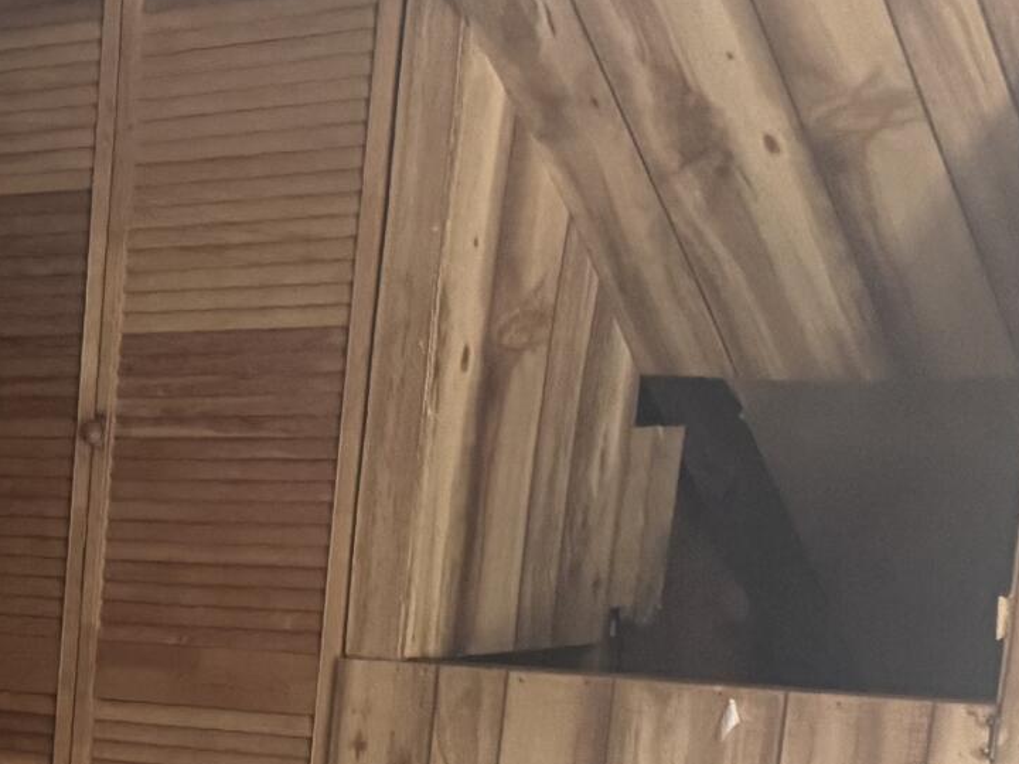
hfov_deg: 15.4
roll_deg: +0.3
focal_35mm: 100
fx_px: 2944
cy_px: 1109
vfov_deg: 14.0
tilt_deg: -14.5
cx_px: -1060
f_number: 1.78
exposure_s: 1/60
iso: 800
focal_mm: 6.76
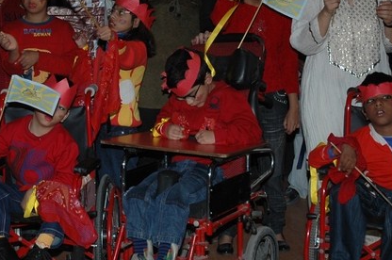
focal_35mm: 78
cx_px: 144
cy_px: 103
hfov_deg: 26.0
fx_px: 848
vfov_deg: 17.4
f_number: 7.1
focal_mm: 27
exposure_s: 1/125
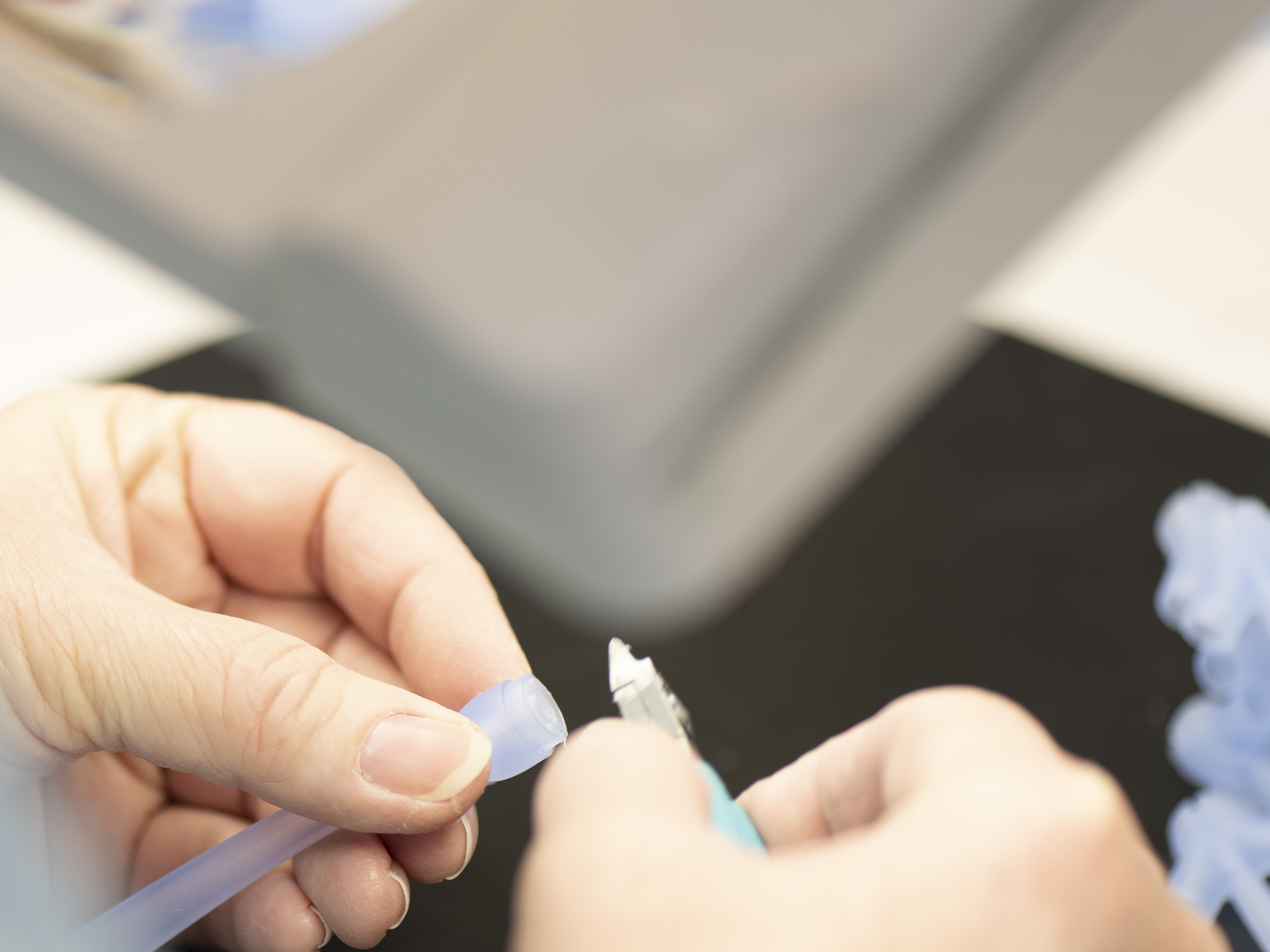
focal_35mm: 168
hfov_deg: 11.7
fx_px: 6164
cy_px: 577
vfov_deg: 8.8
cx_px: 365
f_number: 3.2
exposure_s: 1/100
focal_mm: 105
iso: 200
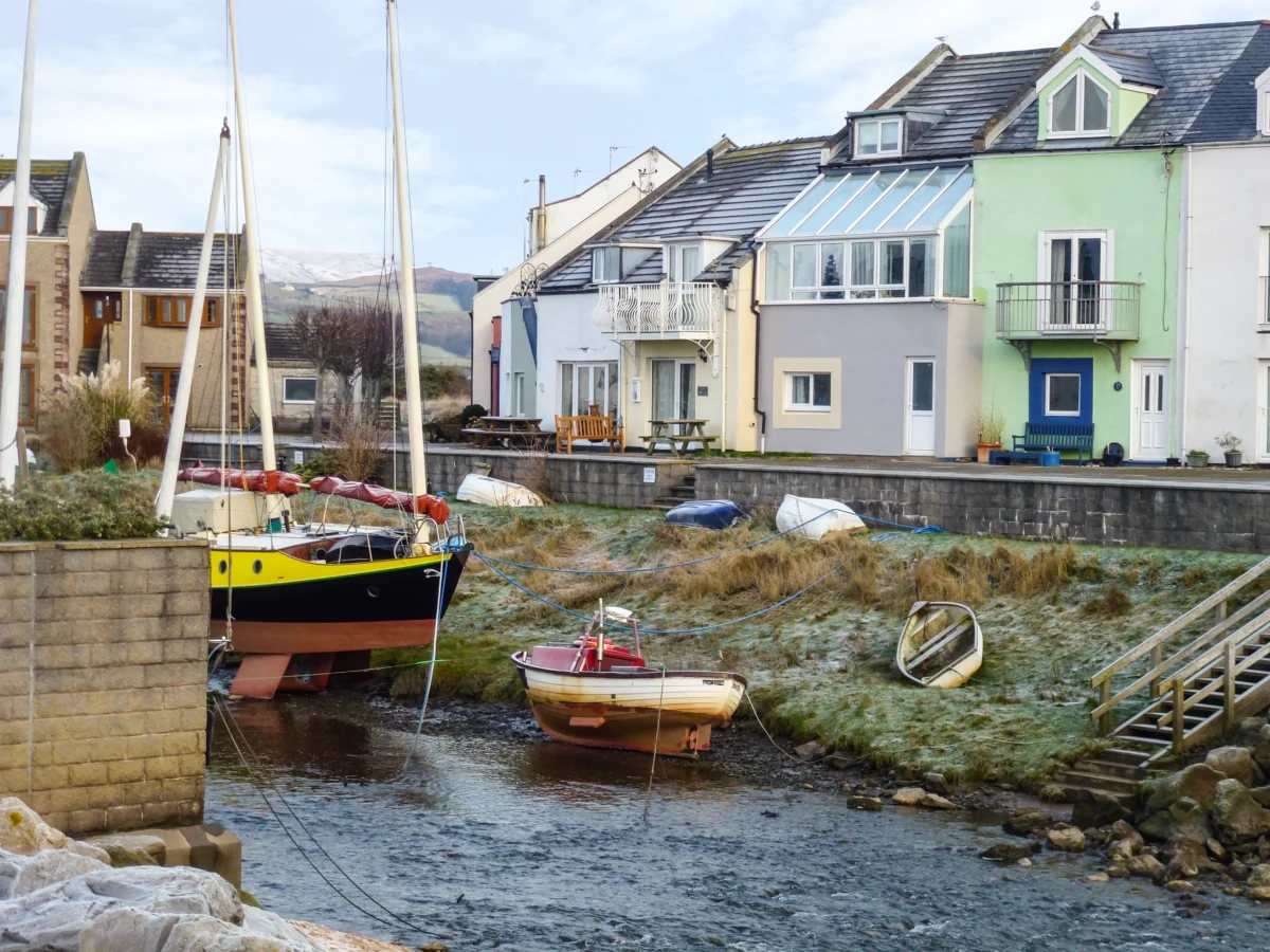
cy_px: 476
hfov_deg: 22.0
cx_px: 635
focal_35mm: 89
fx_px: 3265
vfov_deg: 16.6
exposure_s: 1/125
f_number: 4.9
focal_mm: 16
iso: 100
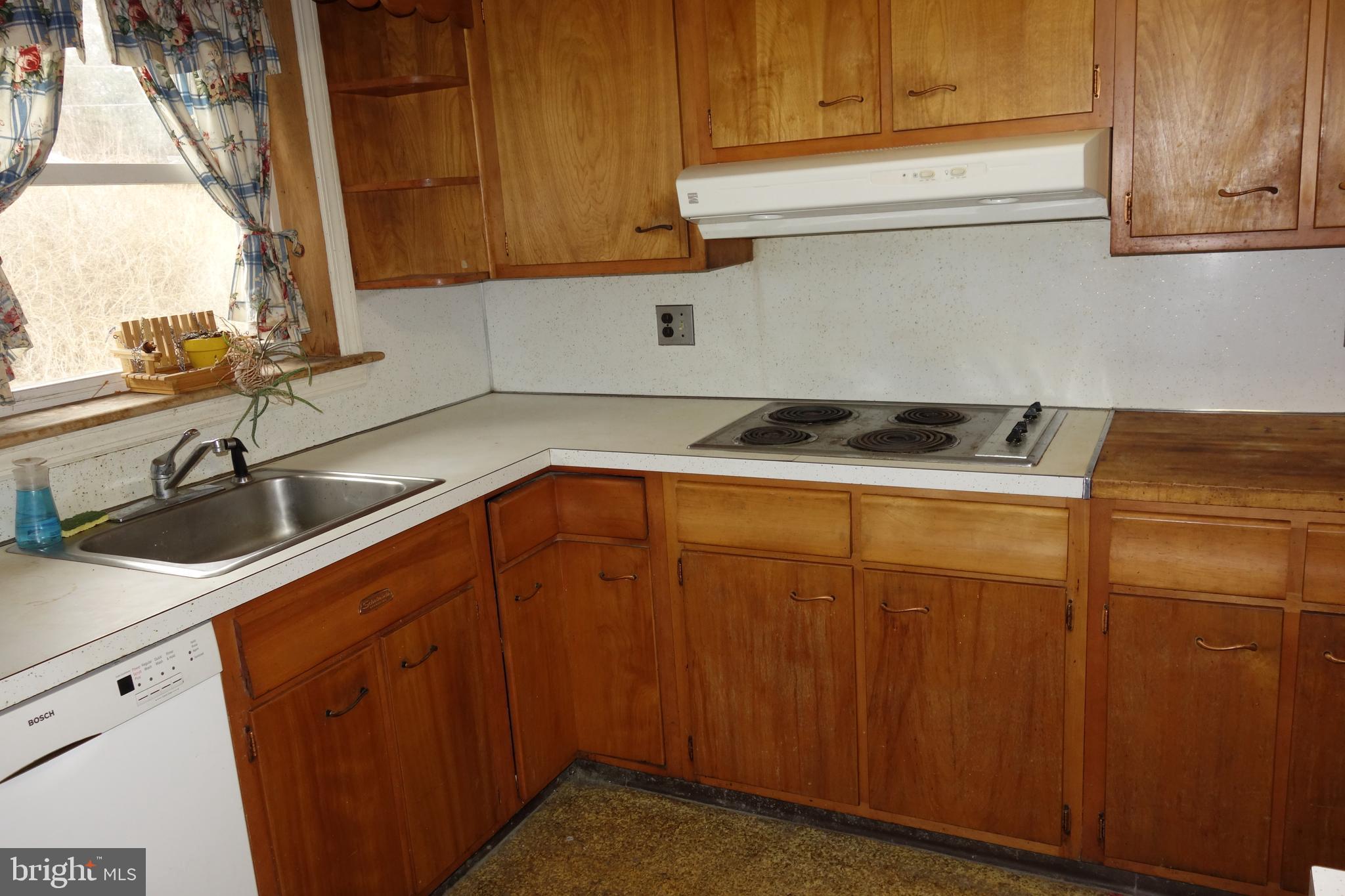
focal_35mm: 28
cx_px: 672
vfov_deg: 46.4
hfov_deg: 65.5
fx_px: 1046
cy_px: 448
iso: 400
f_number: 5
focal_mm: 10.4
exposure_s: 1/30
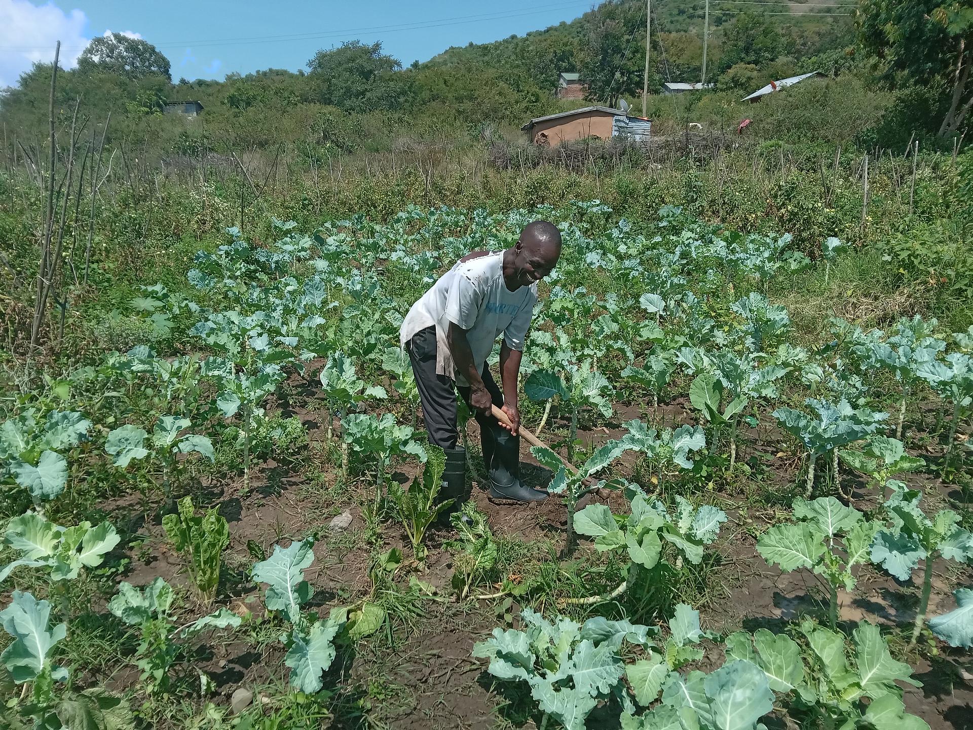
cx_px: 486
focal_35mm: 35
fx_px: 984
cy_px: 365
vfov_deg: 40.7
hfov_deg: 52.6
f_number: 2.8
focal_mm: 3.38
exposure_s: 1/500
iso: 125
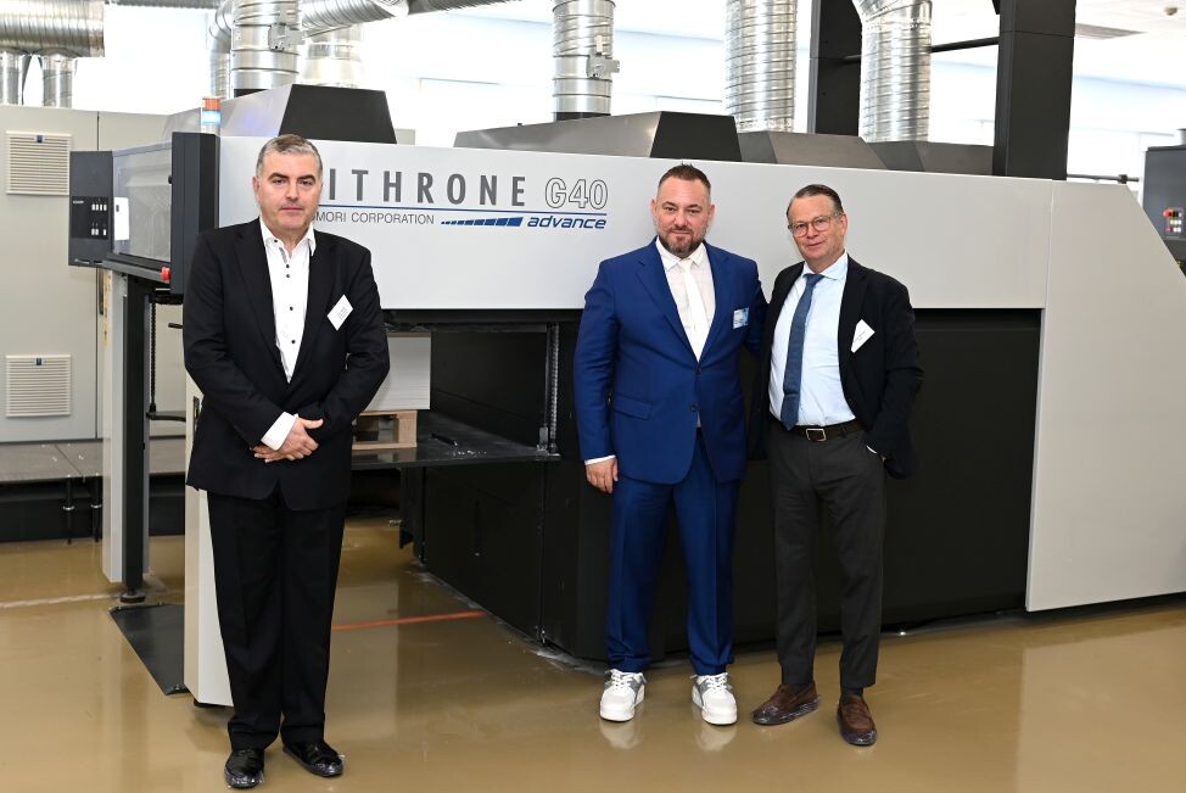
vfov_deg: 36.0
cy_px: 381
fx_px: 1220
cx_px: 608
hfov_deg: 51.8
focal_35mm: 37
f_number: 3.2
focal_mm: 35
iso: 320
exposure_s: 1/125
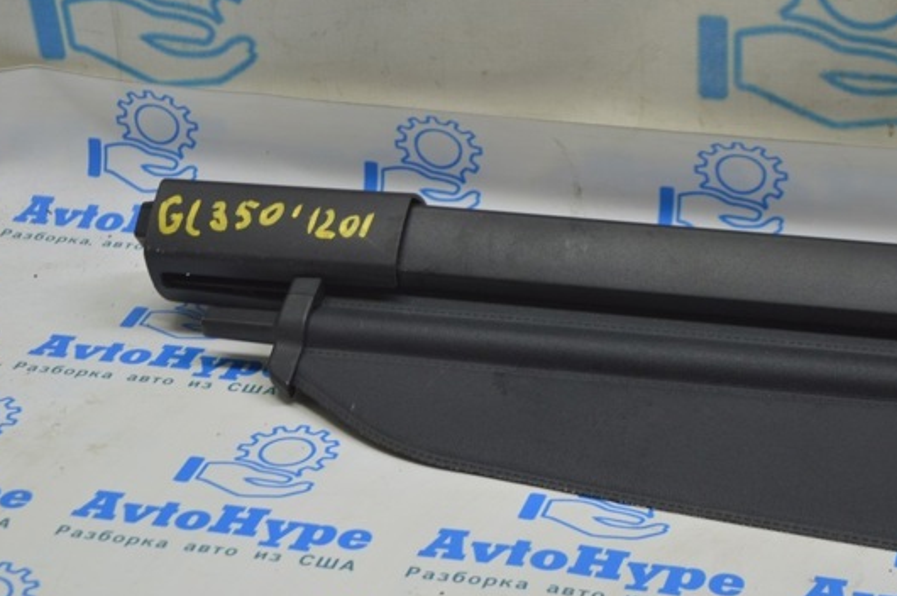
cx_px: 408
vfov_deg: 13.7
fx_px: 2479
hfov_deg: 20.5
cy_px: 267
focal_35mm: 100
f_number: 5.6
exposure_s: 1/25
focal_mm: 55
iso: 400
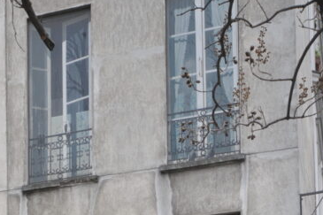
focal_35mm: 95
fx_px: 852
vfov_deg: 12.1
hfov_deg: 21.0
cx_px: 34
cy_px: 480
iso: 280
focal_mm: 20
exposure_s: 1/160
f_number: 8
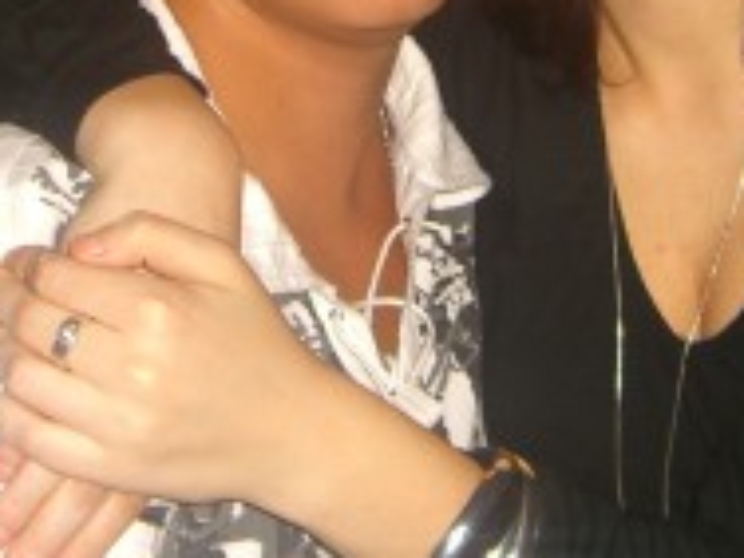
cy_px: -8
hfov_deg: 16.3
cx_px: 404
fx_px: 2601
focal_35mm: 121
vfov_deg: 12.1
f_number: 2.8
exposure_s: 1/60
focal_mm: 7.9
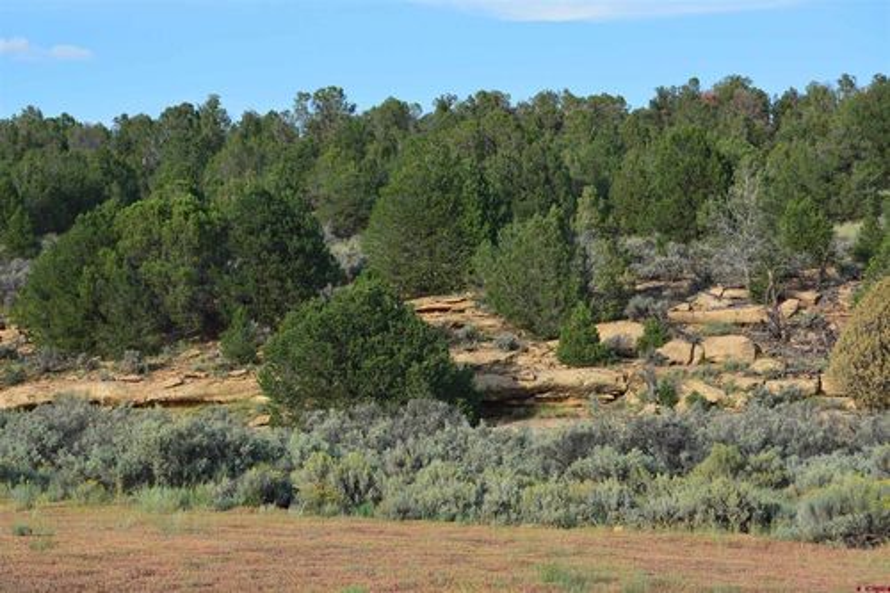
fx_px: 2039
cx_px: 445
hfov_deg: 24.6
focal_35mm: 82
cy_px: 296
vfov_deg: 16.5
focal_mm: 55
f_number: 10
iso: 400
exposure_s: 1/250
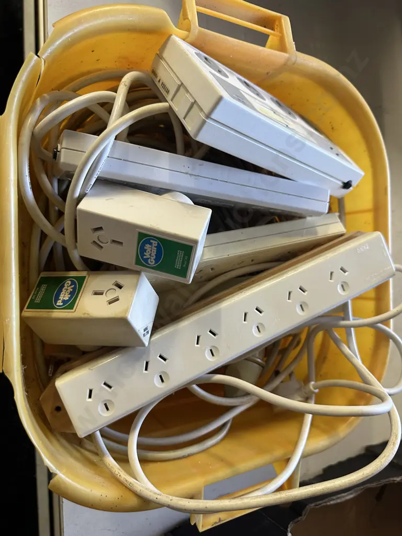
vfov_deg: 71.6
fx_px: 372
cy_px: 268
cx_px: 201
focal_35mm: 24
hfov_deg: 56.8
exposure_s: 1/50
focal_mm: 6.86
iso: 160
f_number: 1.78
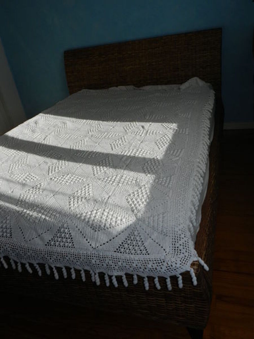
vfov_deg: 63.4
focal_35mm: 28
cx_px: 127
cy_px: 170
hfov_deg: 49.8
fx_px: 274
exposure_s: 1/1250
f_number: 4
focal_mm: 5
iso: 160
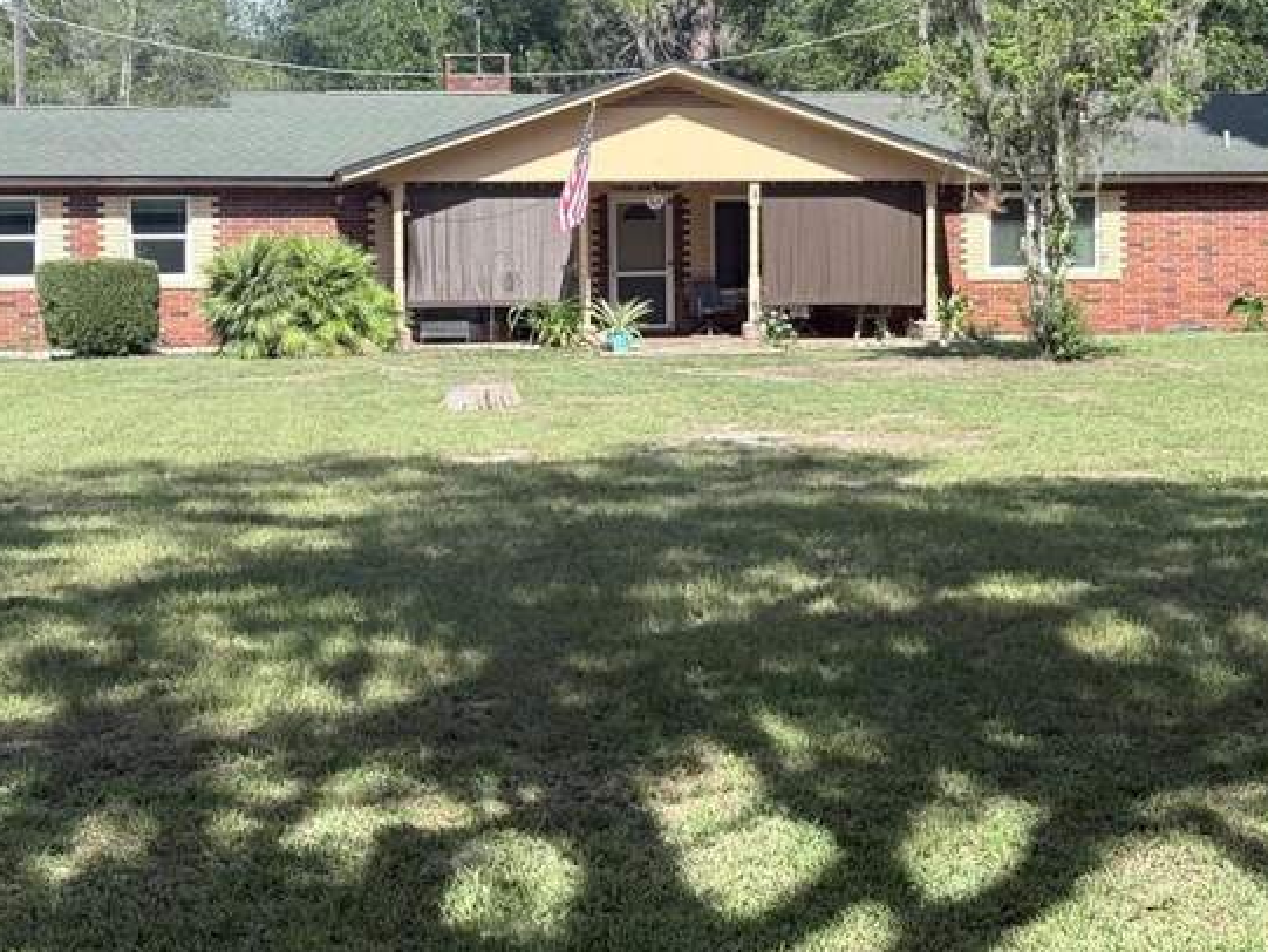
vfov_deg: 20.7
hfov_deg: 27.4
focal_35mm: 71
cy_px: 312
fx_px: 2601
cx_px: 701
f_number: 1.78
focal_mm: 6.76
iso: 64
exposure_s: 1/2762
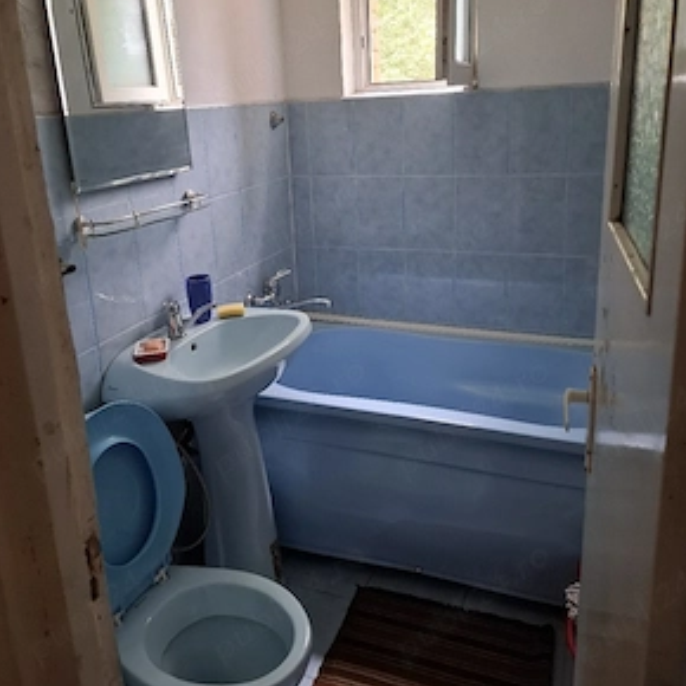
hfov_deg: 57.3
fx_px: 628
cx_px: 336
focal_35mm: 28
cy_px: 263
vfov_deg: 56.7
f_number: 1.8
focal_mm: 5.54
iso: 200
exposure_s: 1/60.2
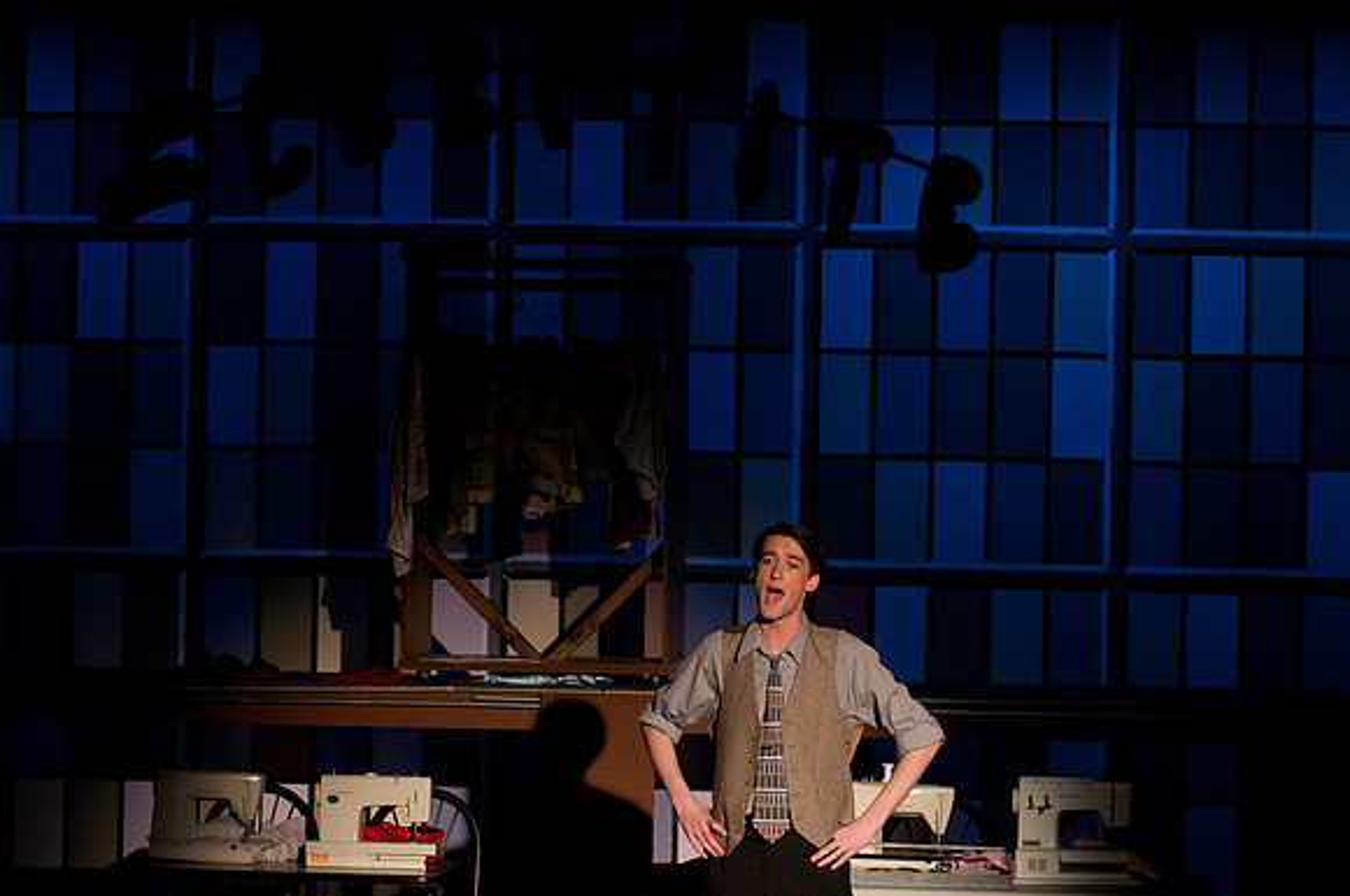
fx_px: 4494
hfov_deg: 17.1
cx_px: 675
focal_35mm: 120
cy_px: 448
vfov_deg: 11.4
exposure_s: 1/80
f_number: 4
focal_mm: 80
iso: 1600
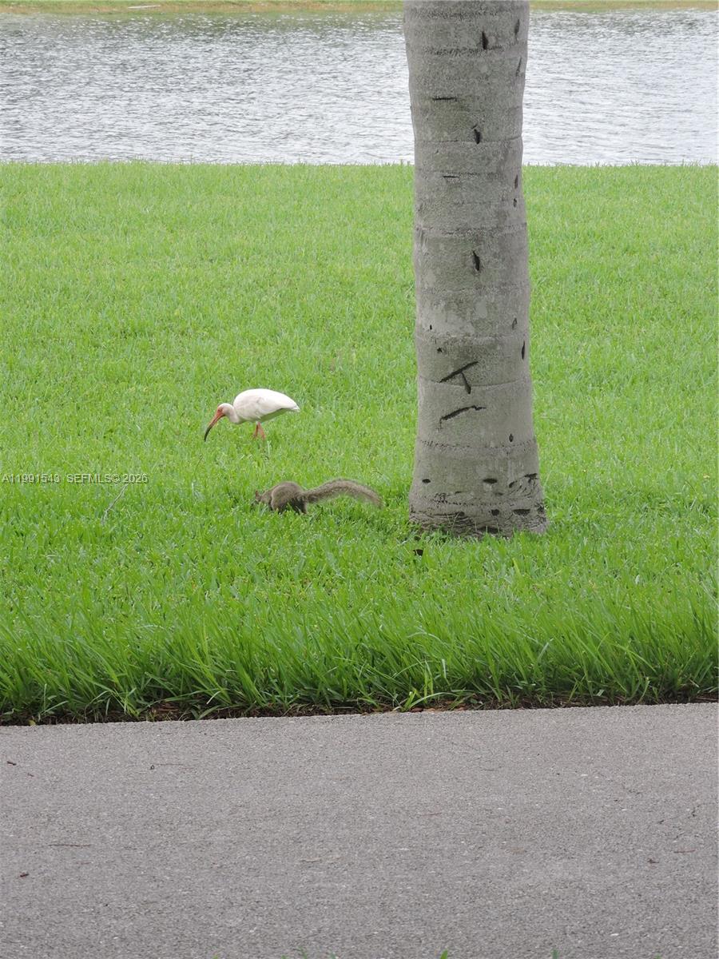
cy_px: 480
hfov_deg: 10.2
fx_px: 4016
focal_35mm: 145
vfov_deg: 13.6
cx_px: 360
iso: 100
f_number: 4.4
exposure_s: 1/125
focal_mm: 25.9
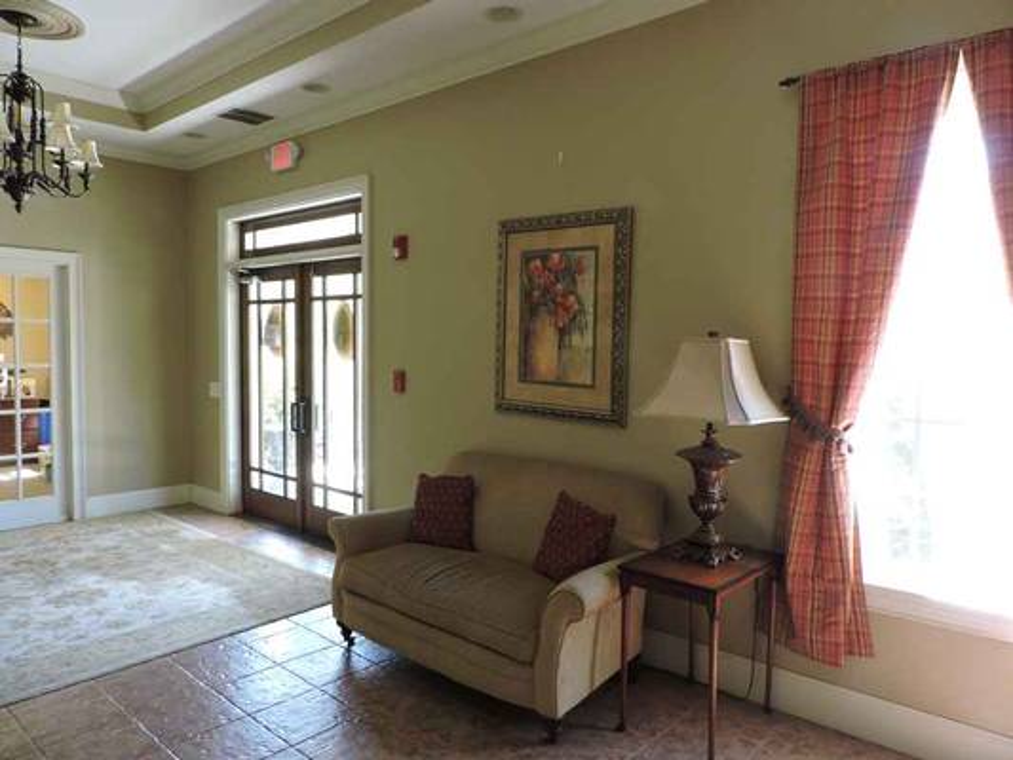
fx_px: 702
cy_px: 380
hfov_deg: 71.6
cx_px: 506
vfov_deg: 56.8
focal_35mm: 24
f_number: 3
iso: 200
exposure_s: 1/30
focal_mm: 4.3
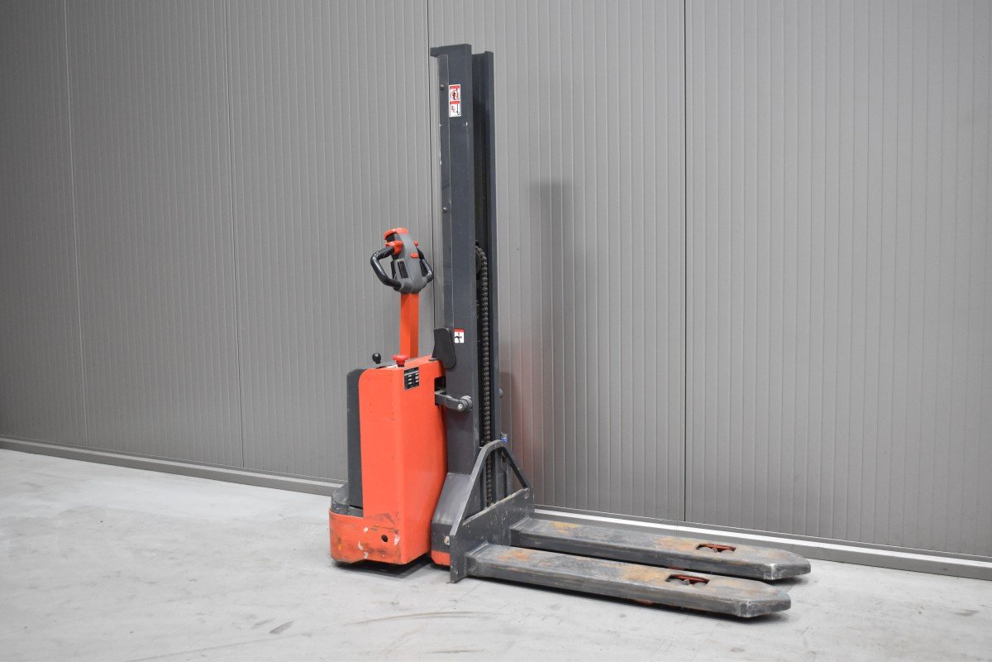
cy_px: 331
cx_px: 496
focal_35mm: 36
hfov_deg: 53.1
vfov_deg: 36.9
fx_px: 992
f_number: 4
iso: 1600
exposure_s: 1/50
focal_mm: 24
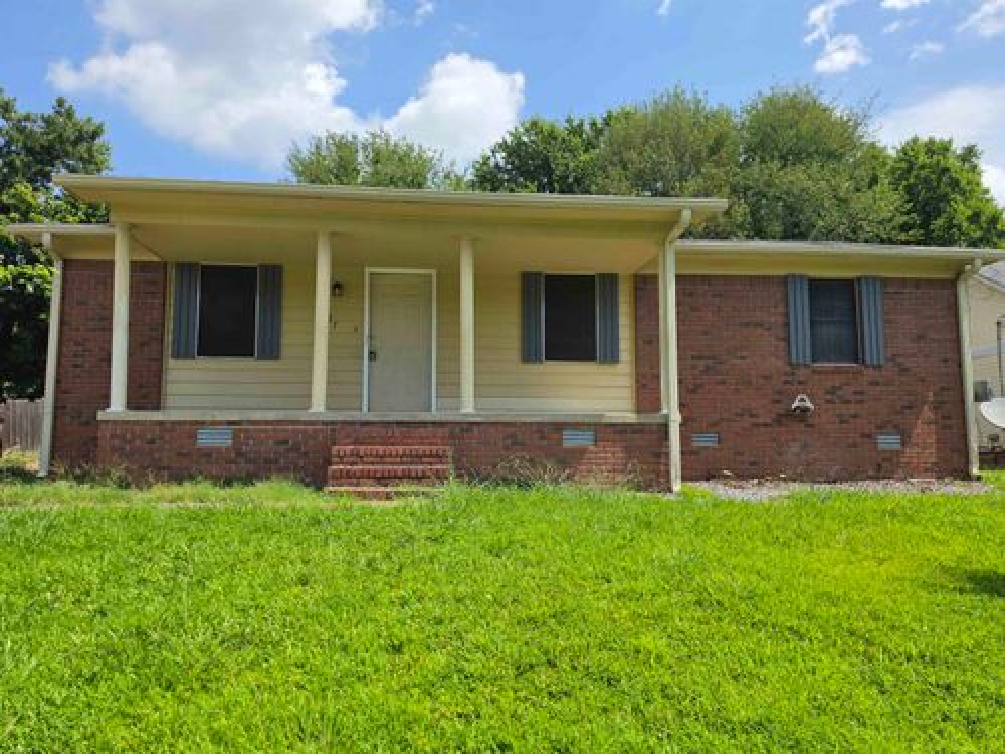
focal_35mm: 23
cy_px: 377
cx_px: 502
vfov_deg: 58.9
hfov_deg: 73.9
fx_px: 668
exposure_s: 1/5775
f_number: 1.4
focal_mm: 6.5
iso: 64
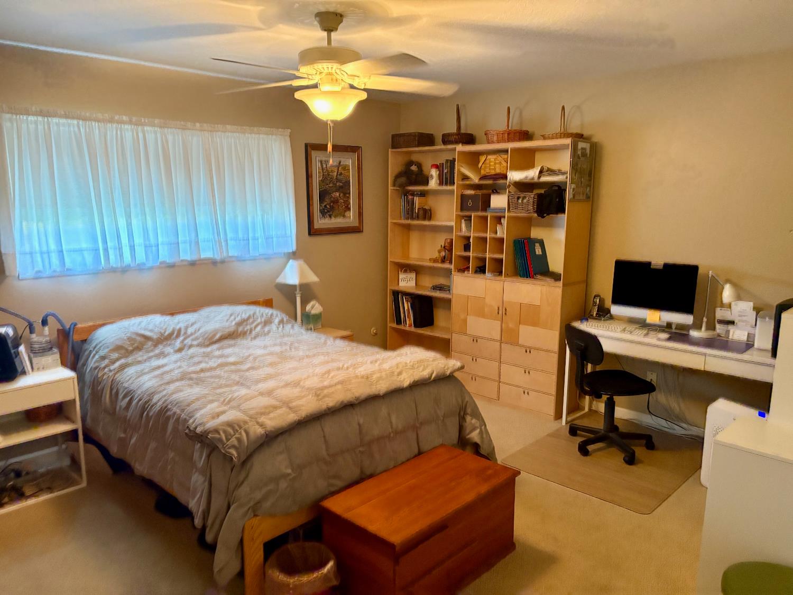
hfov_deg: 67.3
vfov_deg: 53.1
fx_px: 596
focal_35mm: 26
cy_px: 298
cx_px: 396
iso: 400
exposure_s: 1/60
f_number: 1.6
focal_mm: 5.96
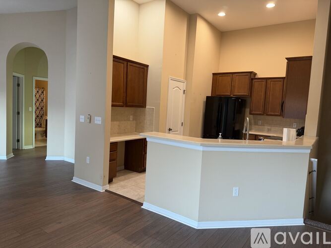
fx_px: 229
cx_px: 166
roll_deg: -1.2
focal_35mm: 24
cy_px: 124
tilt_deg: -5.2
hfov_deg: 71.6
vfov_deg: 56.8
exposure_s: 1/60
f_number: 1.78
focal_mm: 6.76
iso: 160
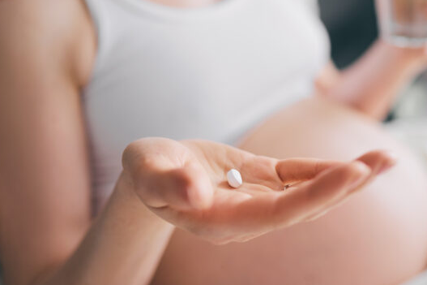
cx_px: 273
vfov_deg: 26.3
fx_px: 605
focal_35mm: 51
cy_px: 89
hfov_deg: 38.6
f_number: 1.7
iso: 100
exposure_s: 1/60
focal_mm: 35
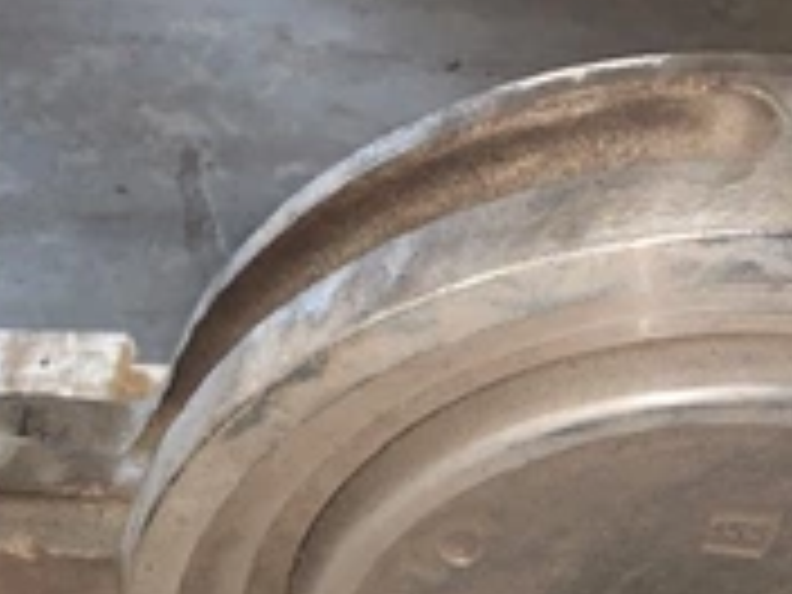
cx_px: 580
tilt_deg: -50.5
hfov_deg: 32.2
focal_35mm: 59
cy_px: 562
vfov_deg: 24.0
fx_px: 1350
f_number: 1.8
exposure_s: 1/15
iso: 80
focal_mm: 4.25
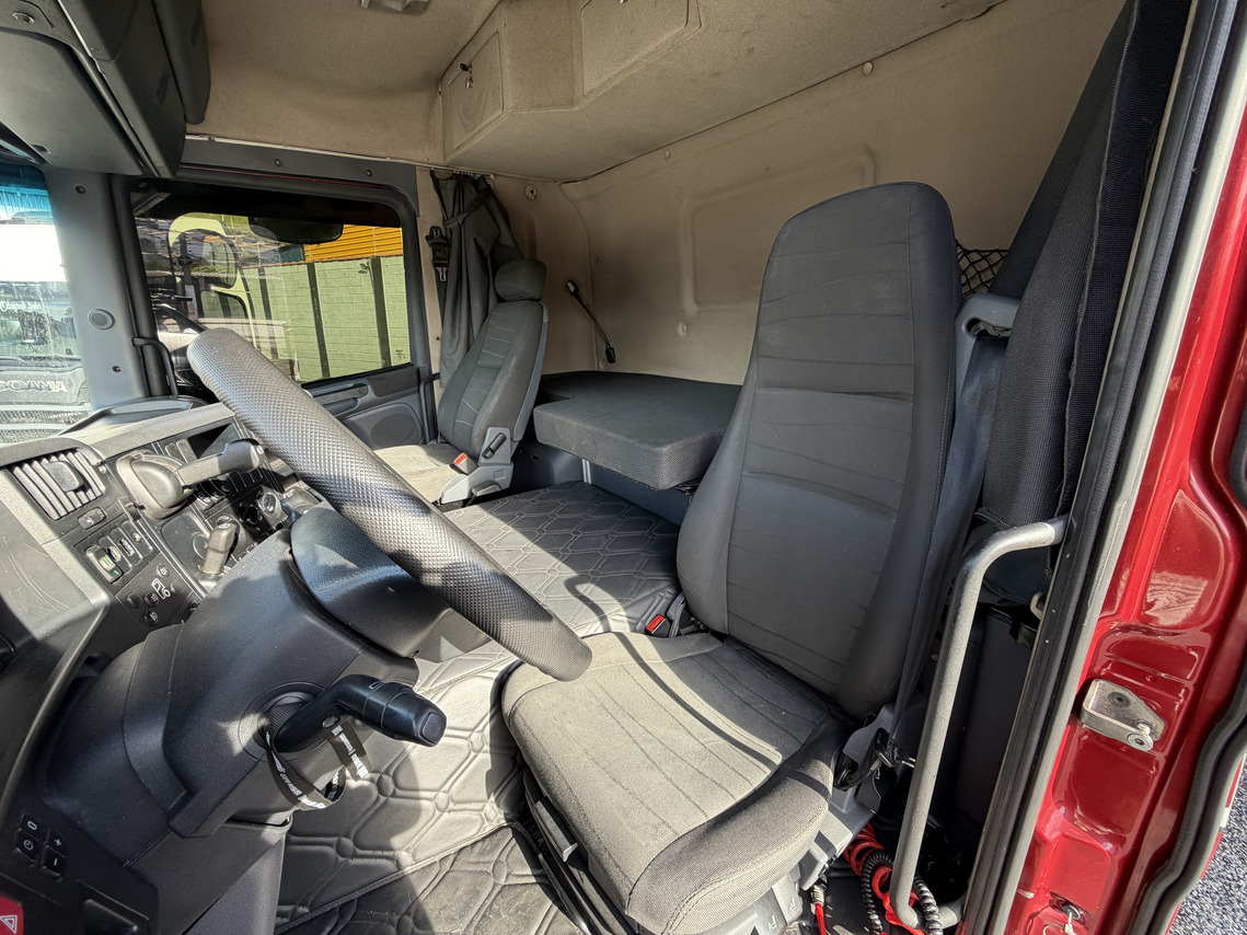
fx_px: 504
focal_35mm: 14
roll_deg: +0.6
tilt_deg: -14.1
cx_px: 624
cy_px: 468
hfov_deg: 102.1
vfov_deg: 85.7
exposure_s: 1/121
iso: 125
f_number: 2.2
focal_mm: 2.22
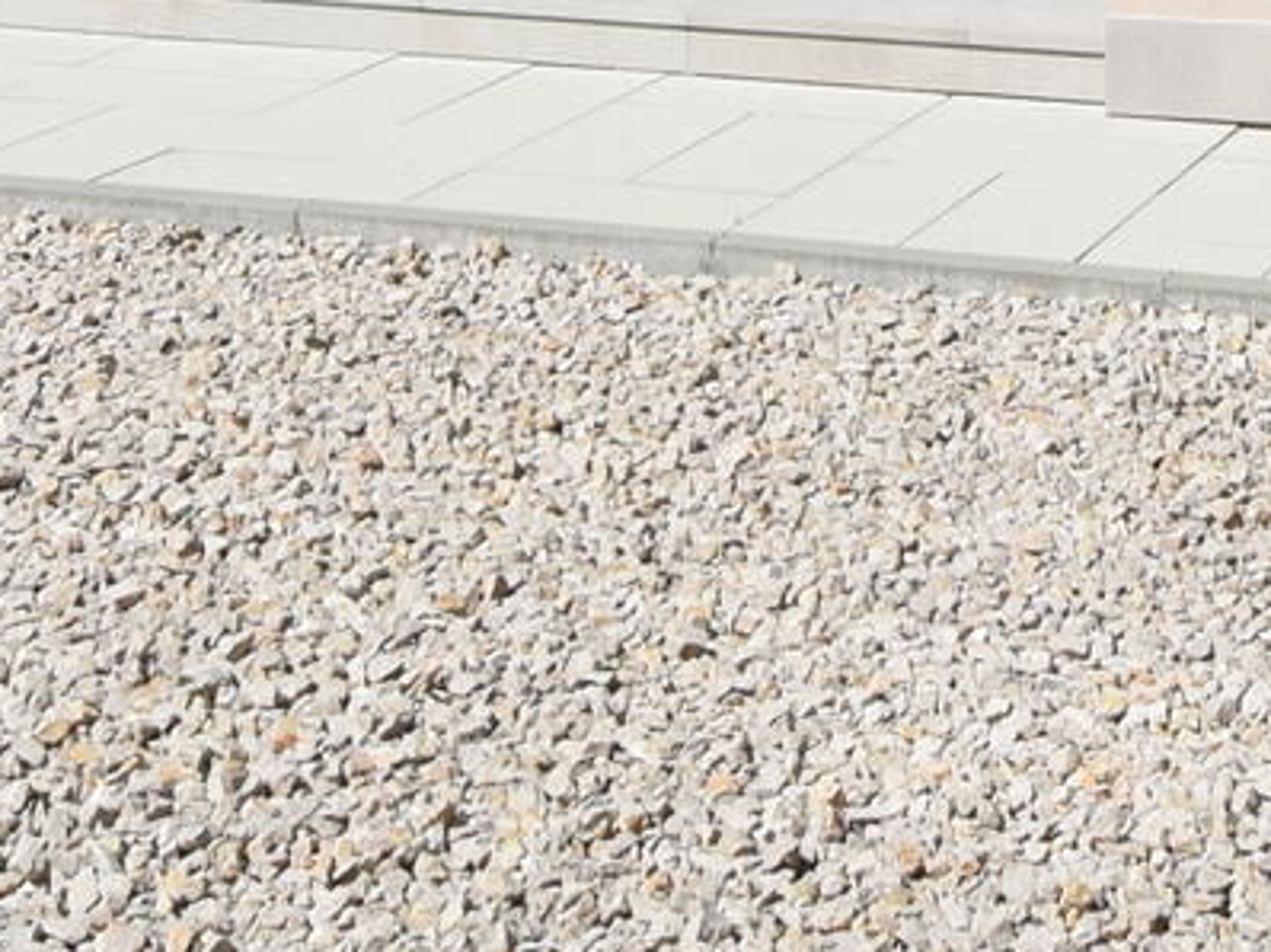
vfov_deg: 12.6
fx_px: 3192
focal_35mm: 87
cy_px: -1438
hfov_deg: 22.3
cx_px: 952
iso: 200
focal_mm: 10
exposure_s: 1/400
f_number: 10
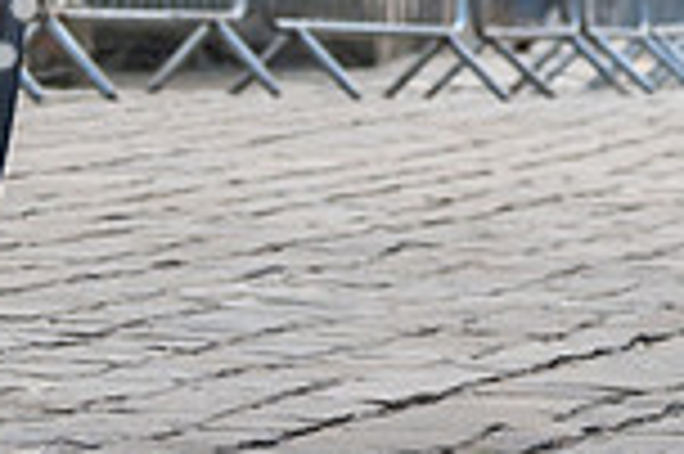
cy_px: -991
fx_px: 8749
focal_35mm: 461
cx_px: 139
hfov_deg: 4.5
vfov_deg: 2.9
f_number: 5
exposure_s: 1/1000
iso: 800
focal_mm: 70
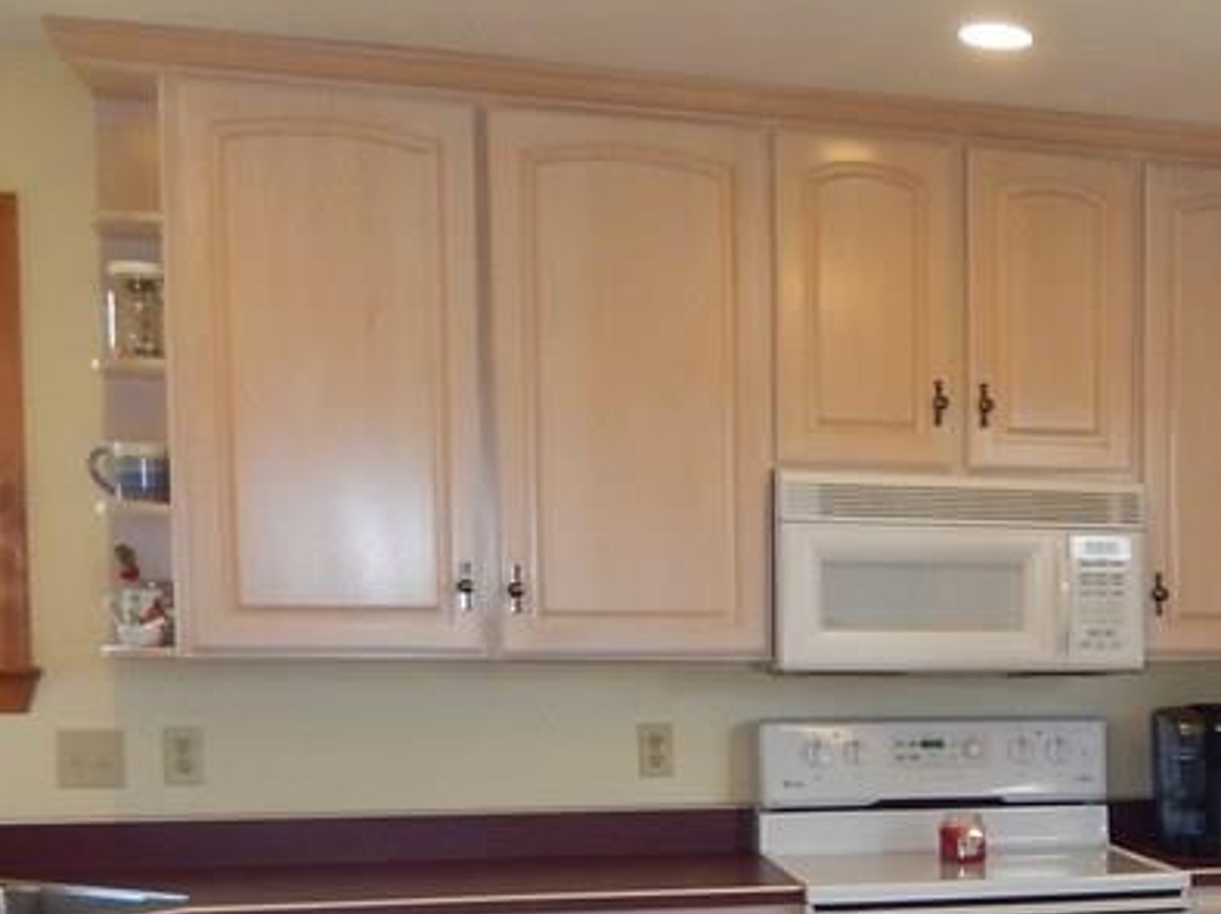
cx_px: 1379
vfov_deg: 22.1
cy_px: 806
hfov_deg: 27.1
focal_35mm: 65
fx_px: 2291
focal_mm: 4.5
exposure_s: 1/30
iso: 180
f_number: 3.4
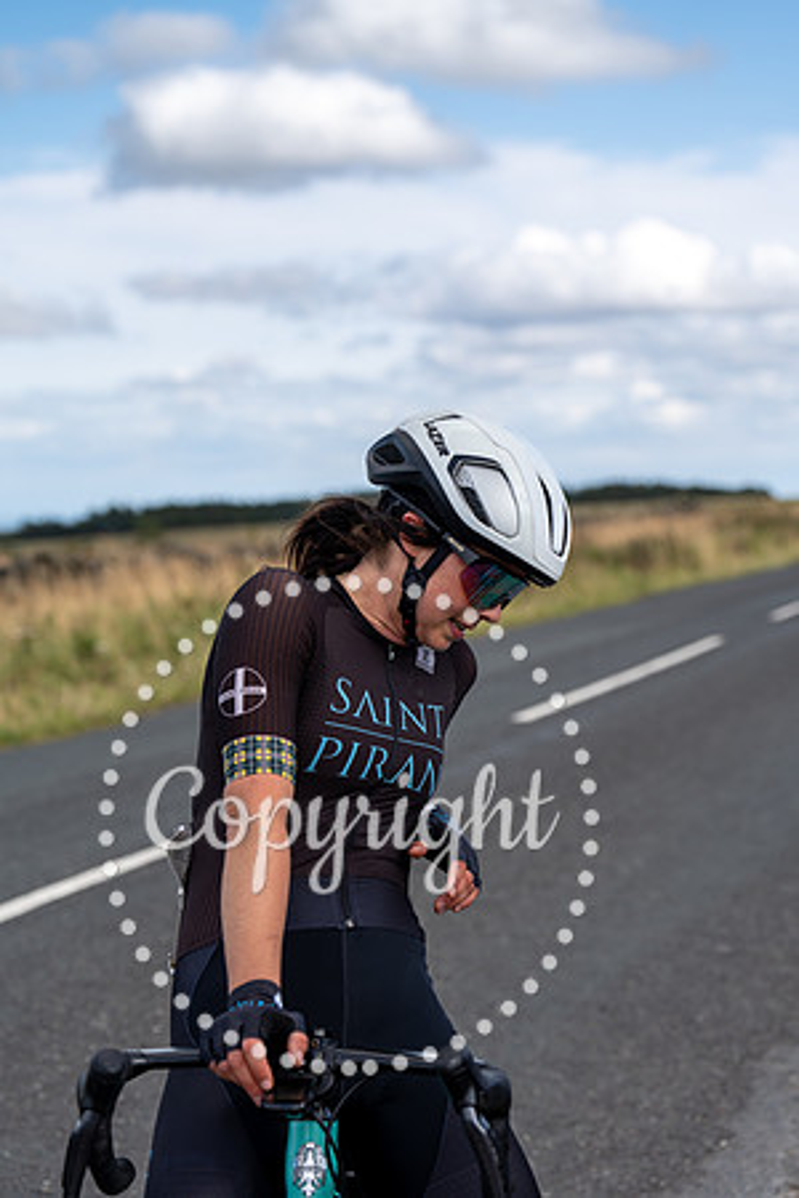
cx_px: 400
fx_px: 2330
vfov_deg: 28.8
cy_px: 599
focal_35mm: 70
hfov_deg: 19.5
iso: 100
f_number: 4
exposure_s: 1/800
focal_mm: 70
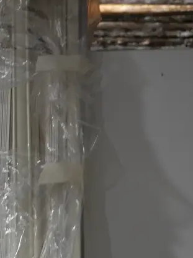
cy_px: 201
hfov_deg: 18.2
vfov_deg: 24.4
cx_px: 0
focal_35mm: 79
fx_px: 588
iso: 250
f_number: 3.6
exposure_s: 1/60
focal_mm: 16
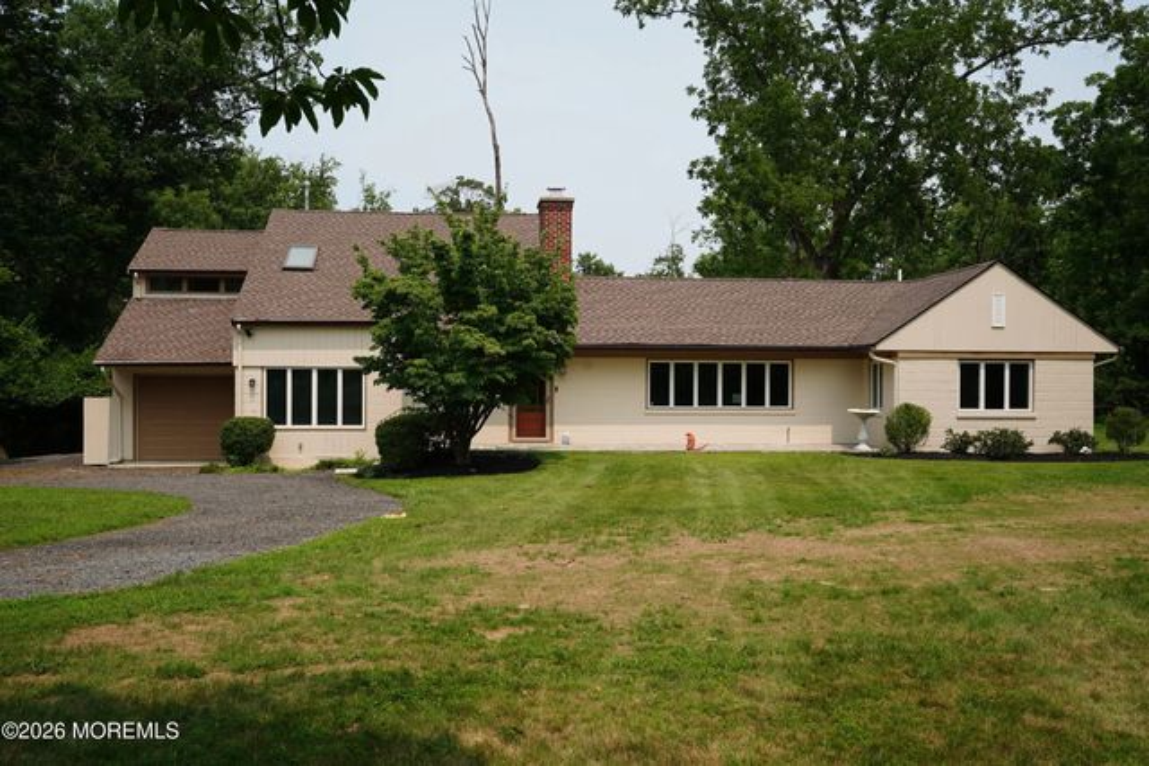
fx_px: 1037
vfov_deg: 40.6
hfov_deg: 58.0
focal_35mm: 32
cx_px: 574
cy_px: 383
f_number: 9
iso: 125
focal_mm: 32.5
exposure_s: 1/250
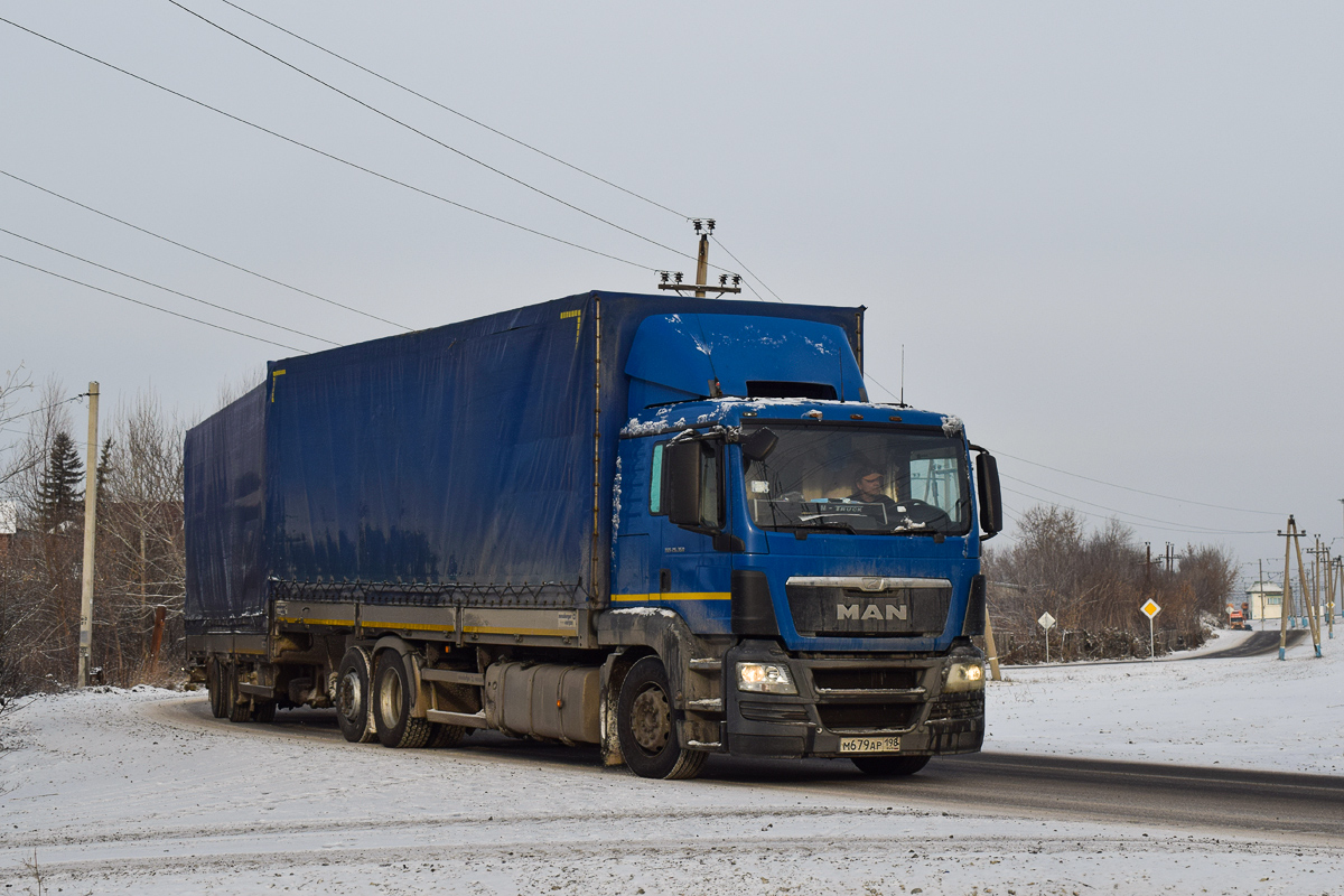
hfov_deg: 33.4
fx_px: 2240
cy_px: 448
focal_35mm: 60
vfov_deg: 22.6
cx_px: 672
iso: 200
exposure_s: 1/1000
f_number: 8
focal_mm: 40
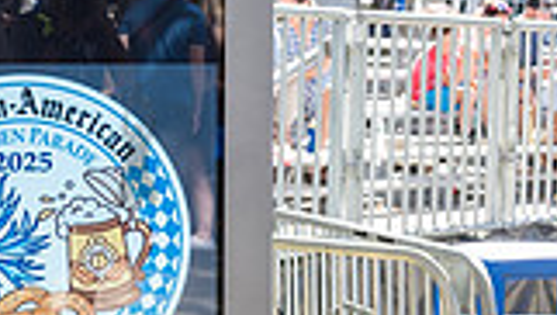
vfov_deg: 9.4
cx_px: 135
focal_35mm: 130
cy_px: 144
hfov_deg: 16.4
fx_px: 1922
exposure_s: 1/200
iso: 250
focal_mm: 34
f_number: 4.5
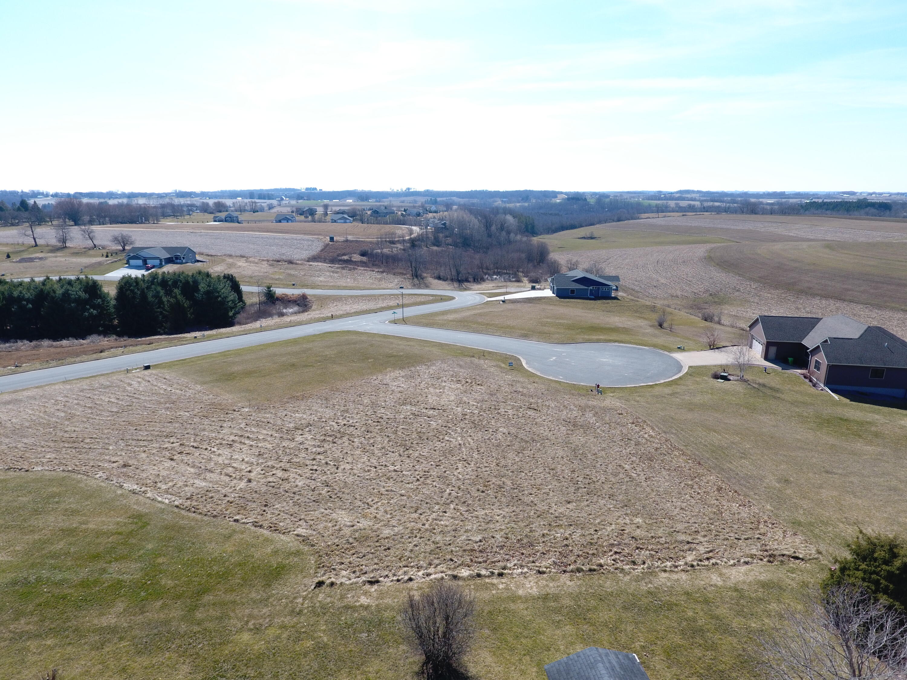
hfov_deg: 81.7
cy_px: 340
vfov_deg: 66.0
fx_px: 524
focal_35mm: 20
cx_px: 454
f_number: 2.8
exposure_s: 1/622
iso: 100
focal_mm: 3.61
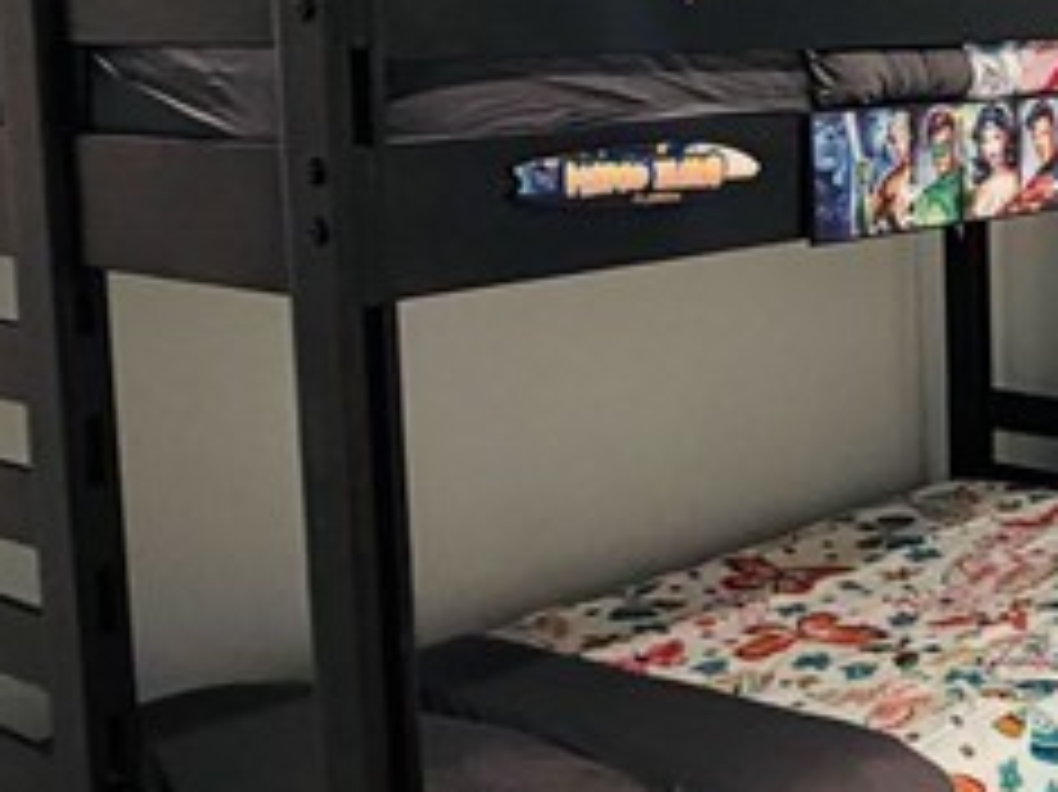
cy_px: 194
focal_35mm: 61
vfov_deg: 23.7
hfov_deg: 28.4
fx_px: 1863
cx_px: 1207
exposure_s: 1/60
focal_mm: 2.22
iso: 320
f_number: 2.2
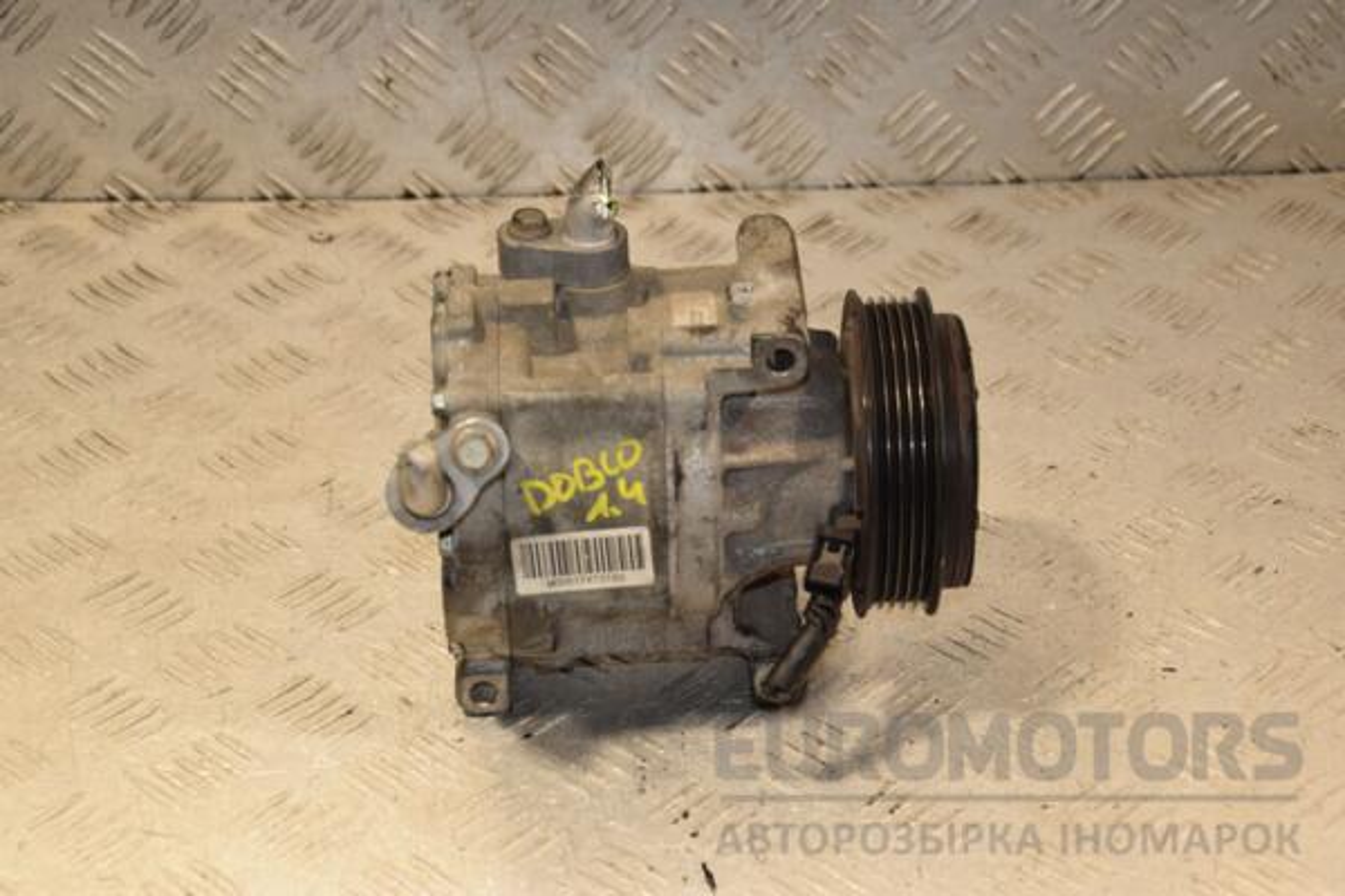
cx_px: 672
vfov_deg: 17.5
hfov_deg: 26.0
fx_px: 2914
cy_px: 448
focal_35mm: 78
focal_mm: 52
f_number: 6.3
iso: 800
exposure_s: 1/200
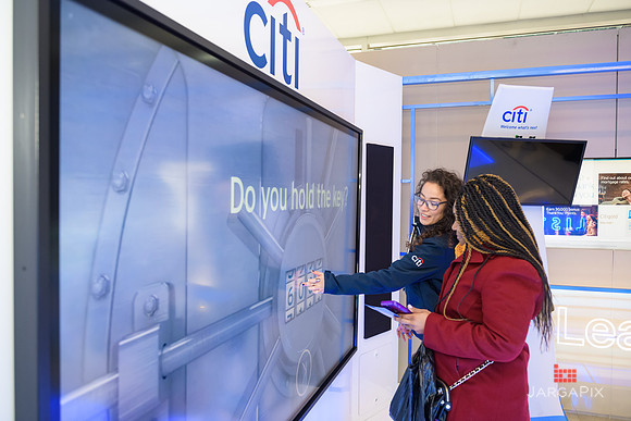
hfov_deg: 65.5
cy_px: 210
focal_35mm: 28
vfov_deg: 46.4
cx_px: 316
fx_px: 491
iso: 1000
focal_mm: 28
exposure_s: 1/125
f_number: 3.2
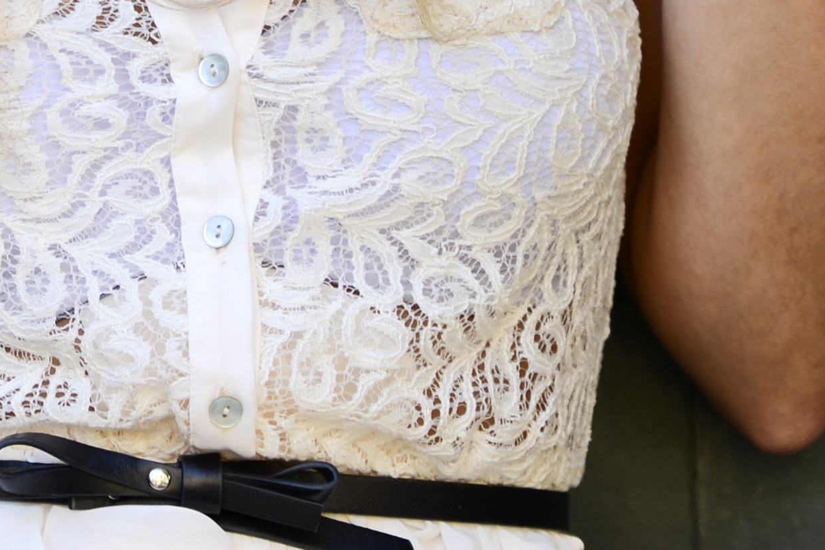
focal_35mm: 660
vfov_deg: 2.1
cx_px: 3
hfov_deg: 3.1
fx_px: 15126
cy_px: -707
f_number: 3.2
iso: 100
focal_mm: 135
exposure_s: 1/125
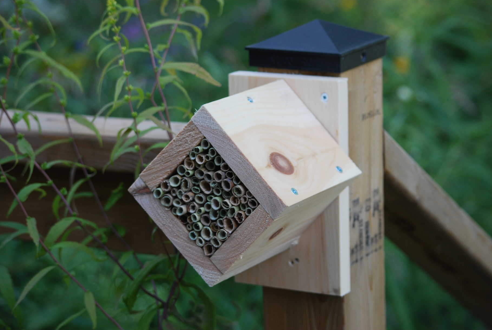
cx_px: 256
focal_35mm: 108
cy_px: 158
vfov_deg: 12.7
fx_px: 1478
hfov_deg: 18.9
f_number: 4.5
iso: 220
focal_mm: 68
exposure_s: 1/125
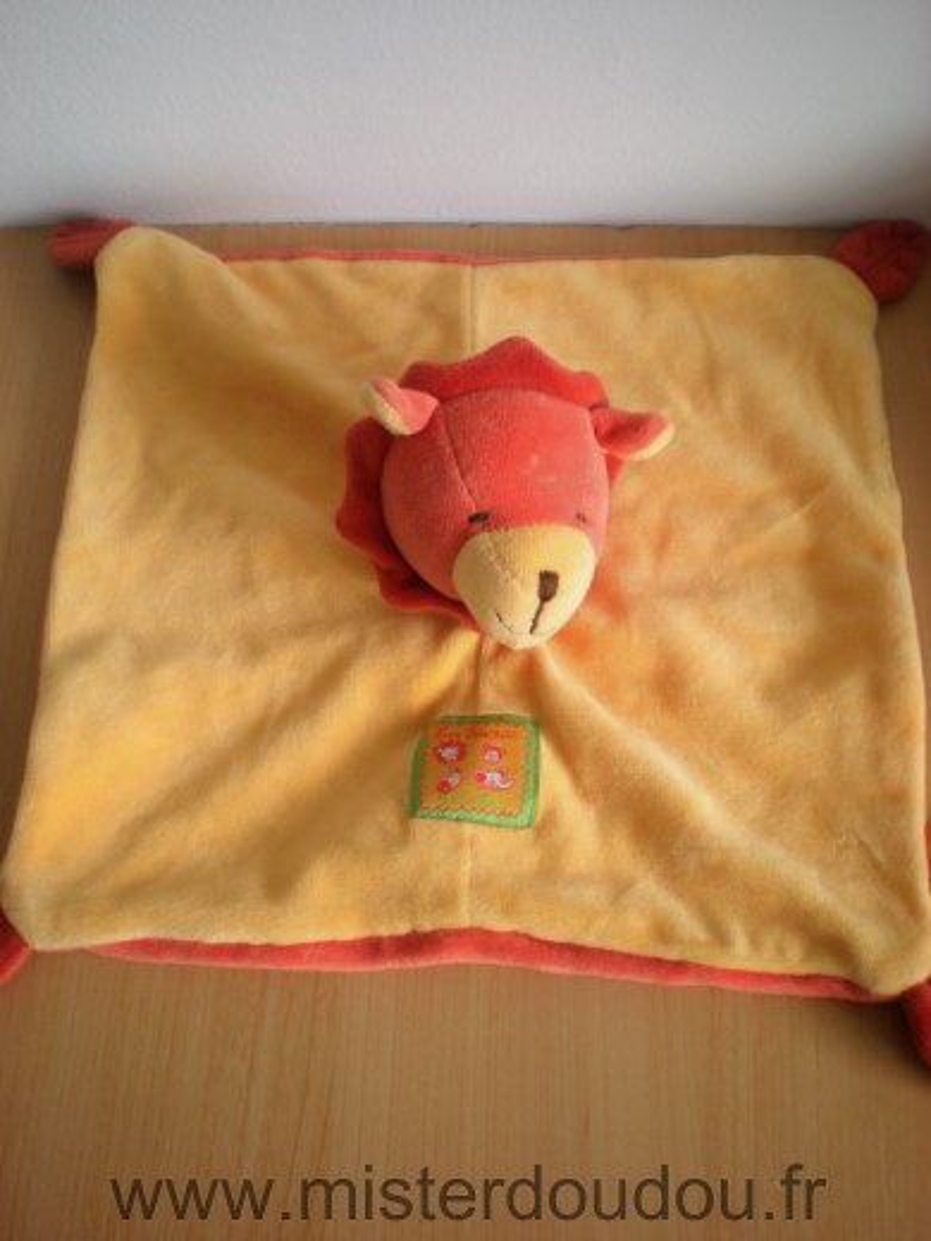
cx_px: 466
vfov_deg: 49.0
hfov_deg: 37.7
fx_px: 1363
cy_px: 620
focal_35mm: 38
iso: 99
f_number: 3.1
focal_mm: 6.3
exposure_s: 1/53
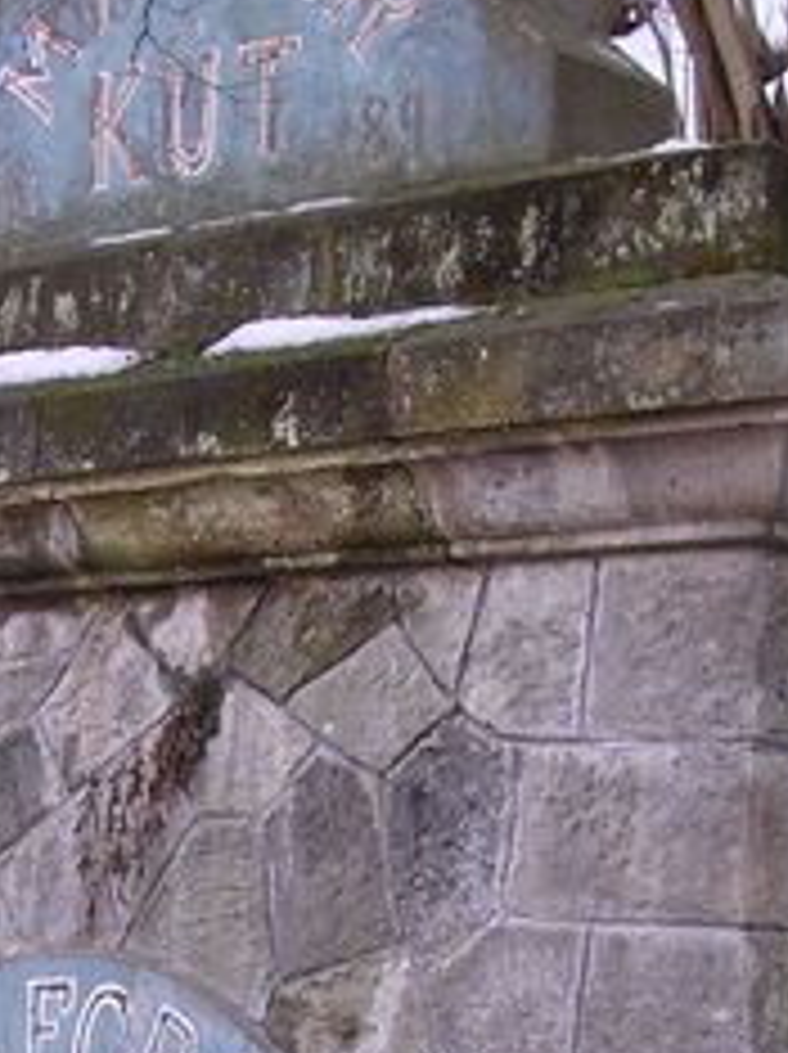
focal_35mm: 104
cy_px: 1188
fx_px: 3162
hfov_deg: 14.2
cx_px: 198
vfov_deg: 18.2
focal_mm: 5.8
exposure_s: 1/90.3
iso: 100
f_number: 2.8
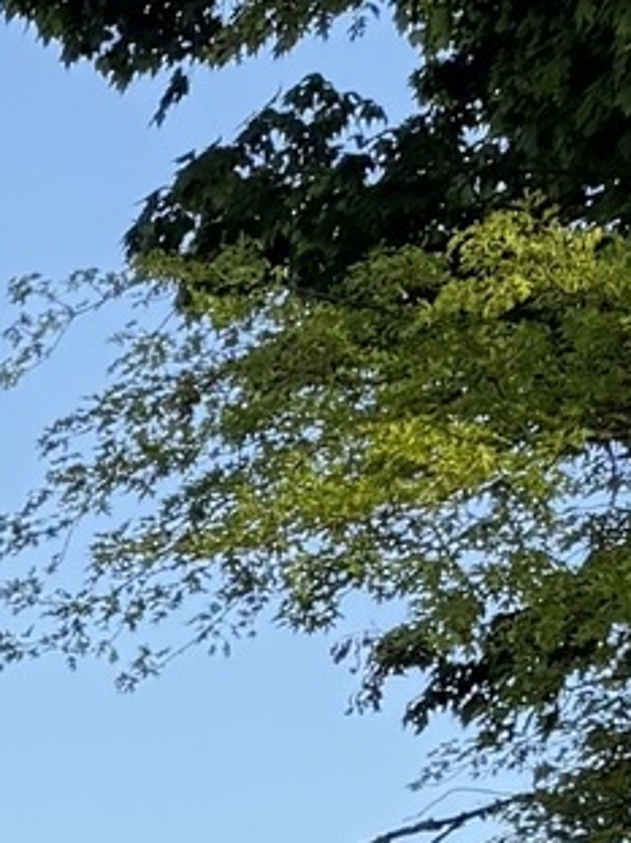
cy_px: 2589
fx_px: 4329
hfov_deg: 7.3
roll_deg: -1.5
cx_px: -1332
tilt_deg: -10.4
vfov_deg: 8.9
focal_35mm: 178
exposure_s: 1/1314
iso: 80
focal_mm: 6.76
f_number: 1.78
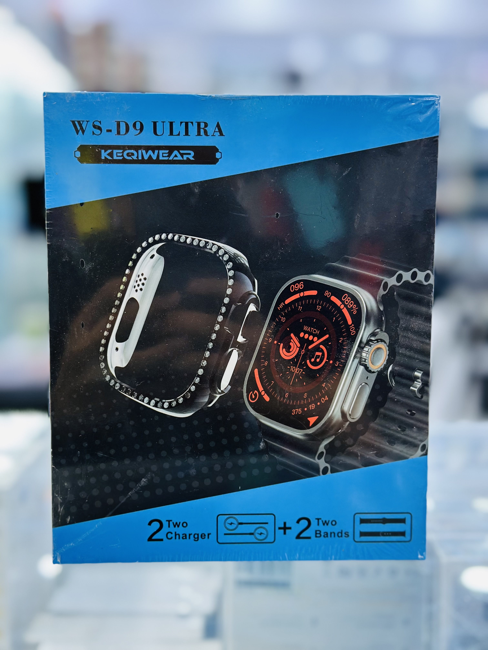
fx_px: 902
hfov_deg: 30.3
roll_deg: -0.6
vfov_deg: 39.7
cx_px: 244
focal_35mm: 48
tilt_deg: -5.7
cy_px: 325
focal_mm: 6.86
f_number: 1.78
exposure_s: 1/100
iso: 80
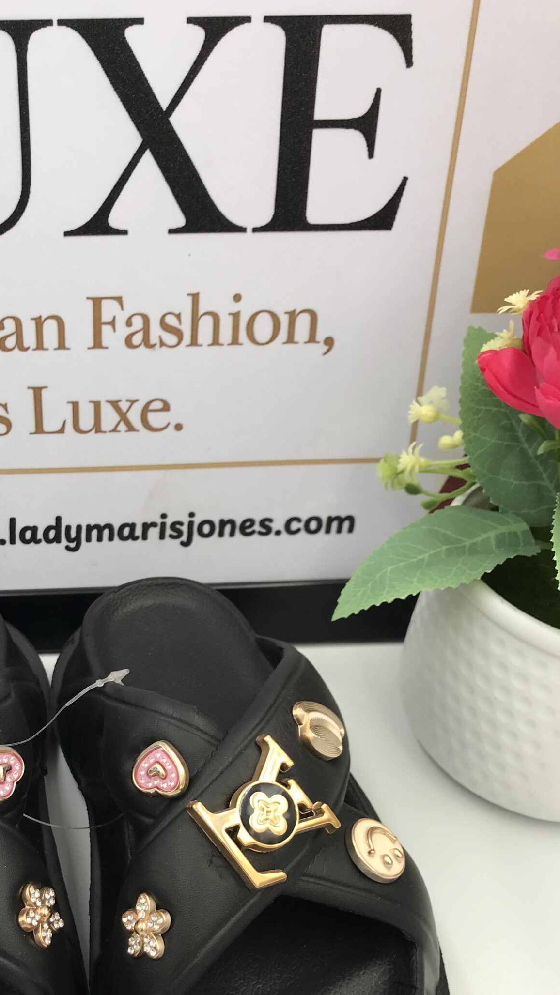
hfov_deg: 30.4
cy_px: 613
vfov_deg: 52.3
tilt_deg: -39.1
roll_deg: -0.4
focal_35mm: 38
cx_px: 108
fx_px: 1003
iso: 20
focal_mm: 3.99
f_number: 1.8
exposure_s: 1/182
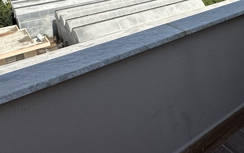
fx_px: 259
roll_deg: +2.7
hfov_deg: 40.4
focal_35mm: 39
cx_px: 270
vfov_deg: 29.2
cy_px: -21
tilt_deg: -7.1
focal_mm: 2.22
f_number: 2.2
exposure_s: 1/2398
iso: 50
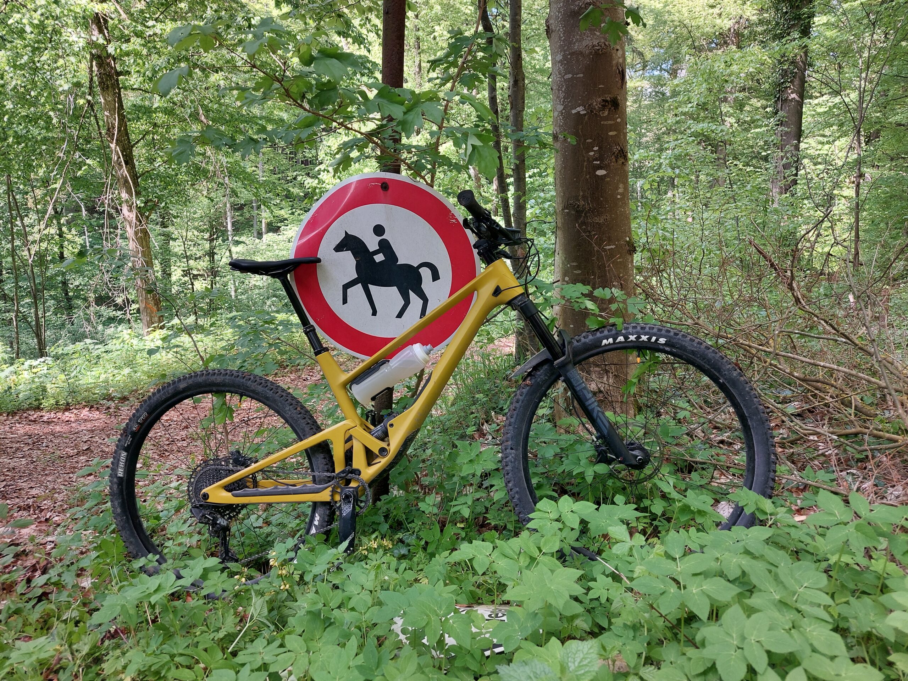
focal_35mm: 24
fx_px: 630
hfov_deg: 71.6
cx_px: 454
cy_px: 340
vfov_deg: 56.8
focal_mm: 5.23
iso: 32
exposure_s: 1/50
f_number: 1.8
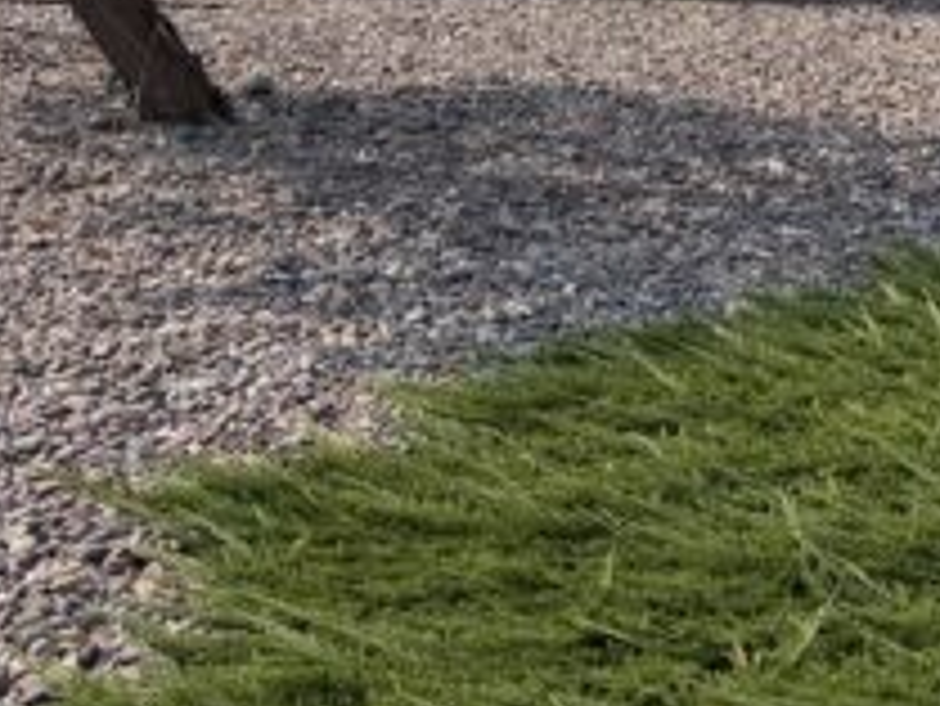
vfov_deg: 15.7
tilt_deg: +4.3
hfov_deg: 19.9
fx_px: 2310
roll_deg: -2.2
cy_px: -407
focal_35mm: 85
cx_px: 1408
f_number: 1.78
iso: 80
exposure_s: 1/6711
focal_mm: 6.76
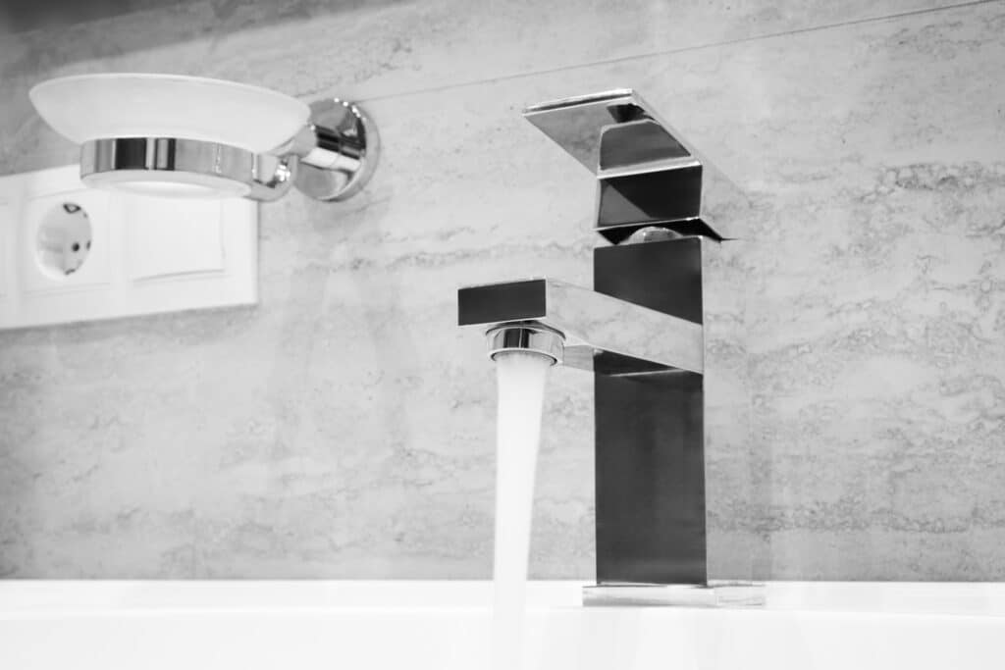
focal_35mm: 54
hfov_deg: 36.9
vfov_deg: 25.1
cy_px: 335
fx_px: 1508
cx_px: 502
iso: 200
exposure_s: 1.5
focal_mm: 35.8
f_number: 11
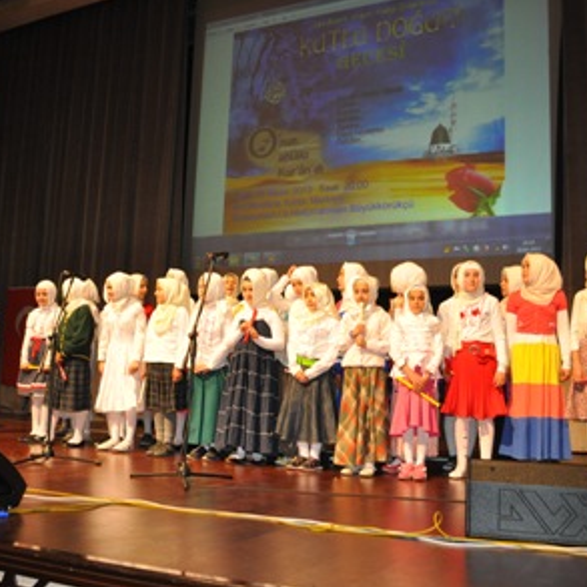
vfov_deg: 42.8
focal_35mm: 39
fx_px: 748
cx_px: 264
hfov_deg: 42.8
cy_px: 295
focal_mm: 20
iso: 800
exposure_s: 1/60
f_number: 3.8
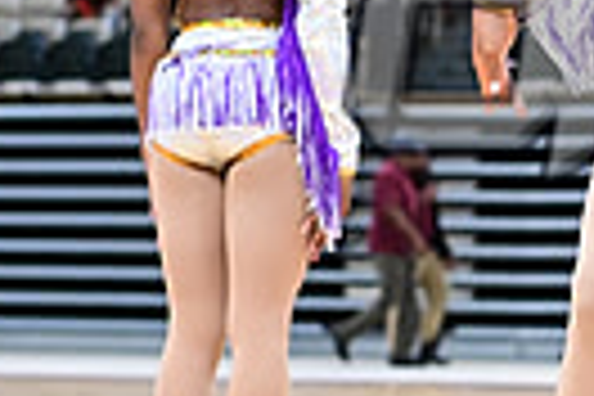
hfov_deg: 9.0
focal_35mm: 220
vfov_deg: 6.2
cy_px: 76
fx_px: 3630
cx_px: 1022
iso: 6400
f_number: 3.2
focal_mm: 50
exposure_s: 1/1000
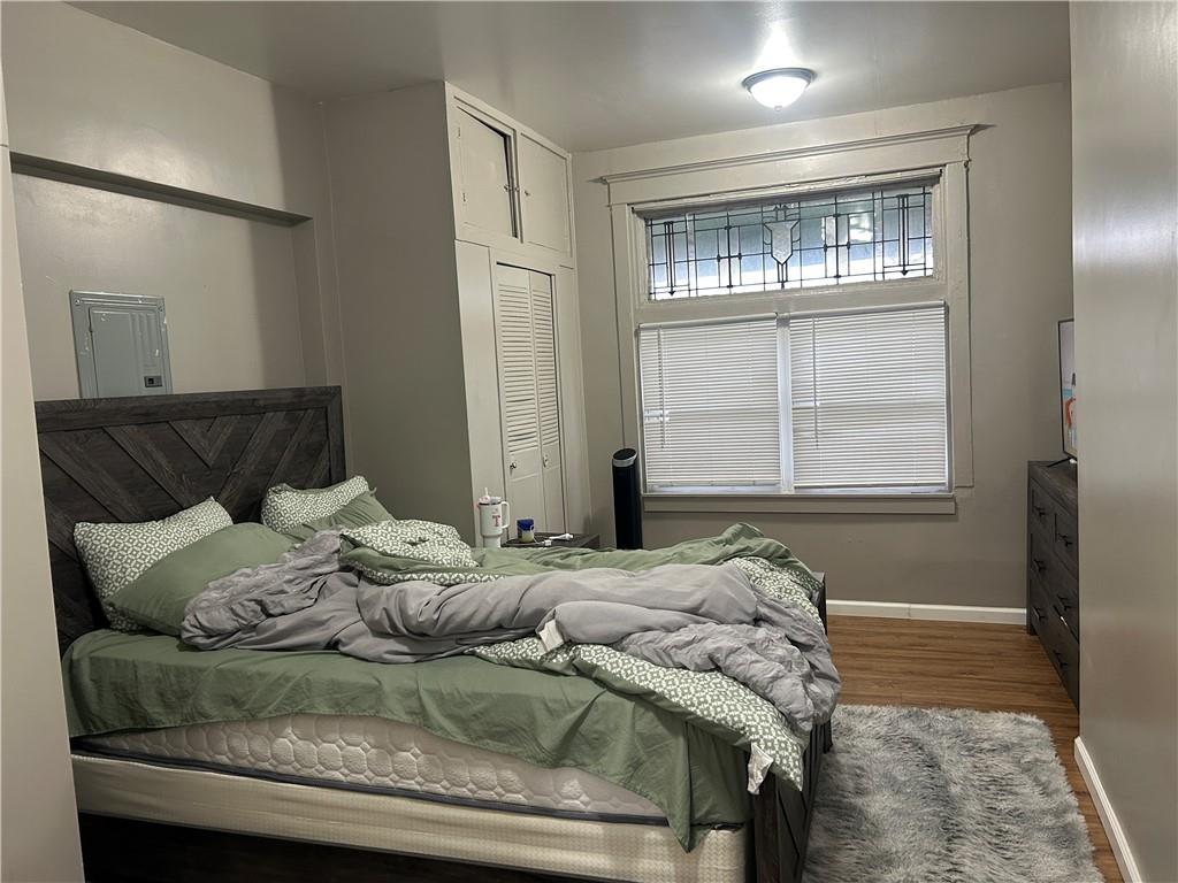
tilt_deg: -3.8
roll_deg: +3.7
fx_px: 885
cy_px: 442
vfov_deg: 53.1
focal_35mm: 26
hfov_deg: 67.3
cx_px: 589
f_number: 1.5
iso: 160
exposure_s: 1/60
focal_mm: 5.7
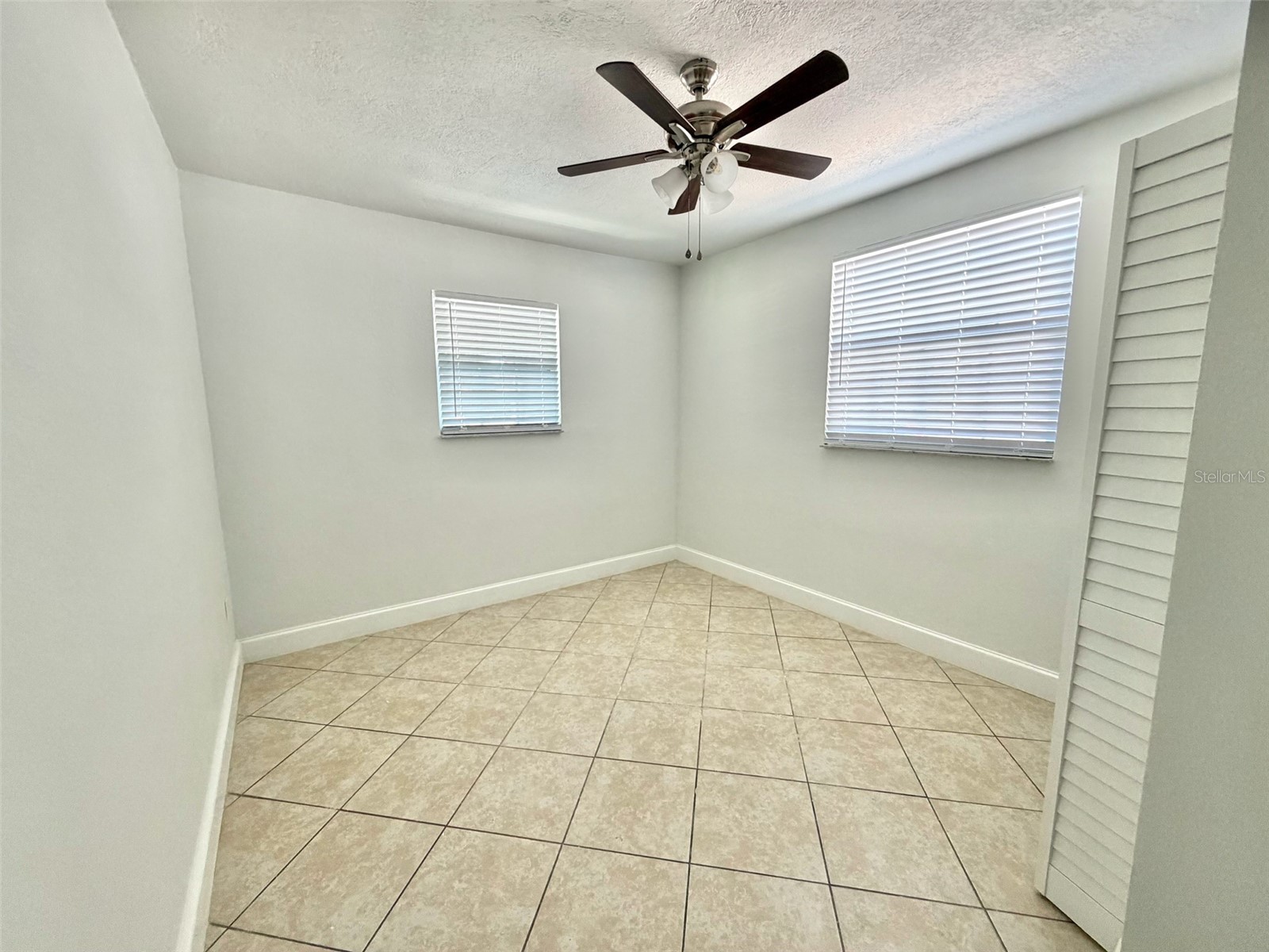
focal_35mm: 14
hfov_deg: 102.1
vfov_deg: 85.7
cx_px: 634
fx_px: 513
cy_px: 476
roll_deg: +0.2
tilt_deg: -8.4
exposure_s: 1/60
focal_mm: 2.22
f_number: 2.2
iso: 200
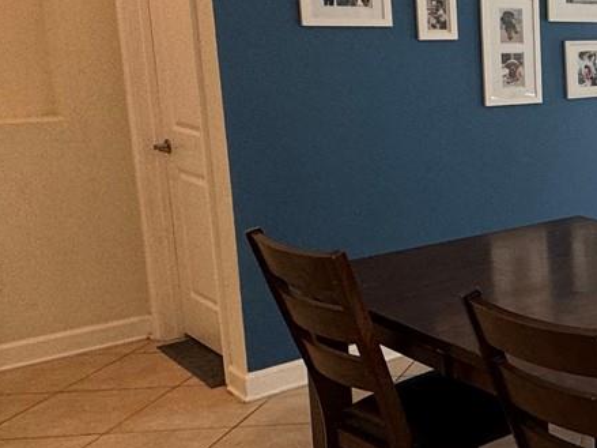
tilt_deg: -8.4
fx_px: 879
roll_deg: -1.7
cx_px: 885
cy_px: 161
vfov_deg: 28.4
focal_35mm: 51
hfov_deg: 27.0
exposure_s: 1/120
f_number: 2.2
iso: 100
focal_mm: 2.22
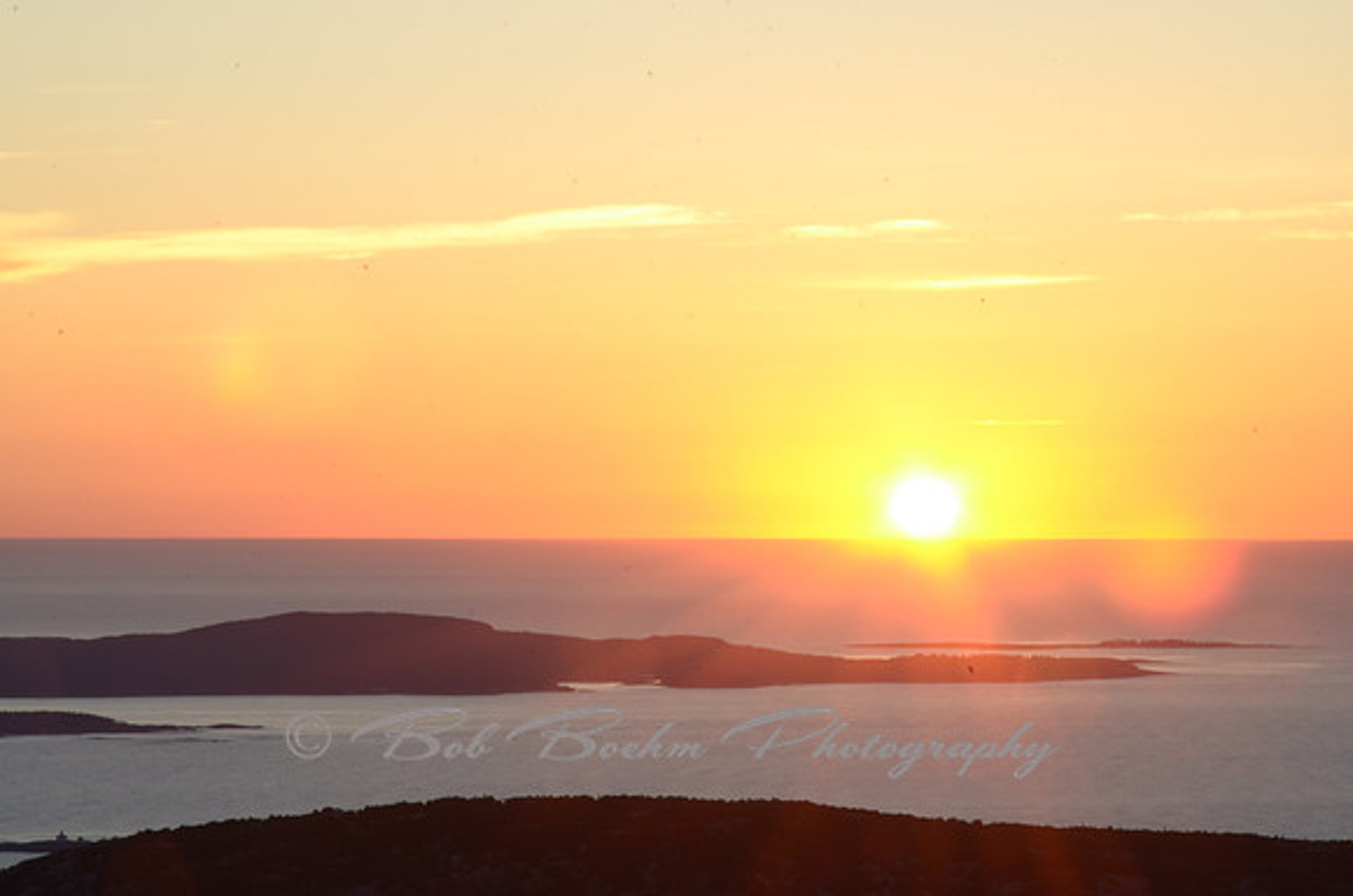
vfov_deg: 9.9
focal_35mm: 138
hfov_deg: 14.9
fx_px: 5175
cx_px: 676
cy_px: 448
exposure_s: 1/2.5
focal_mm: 92
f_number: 36
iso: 100
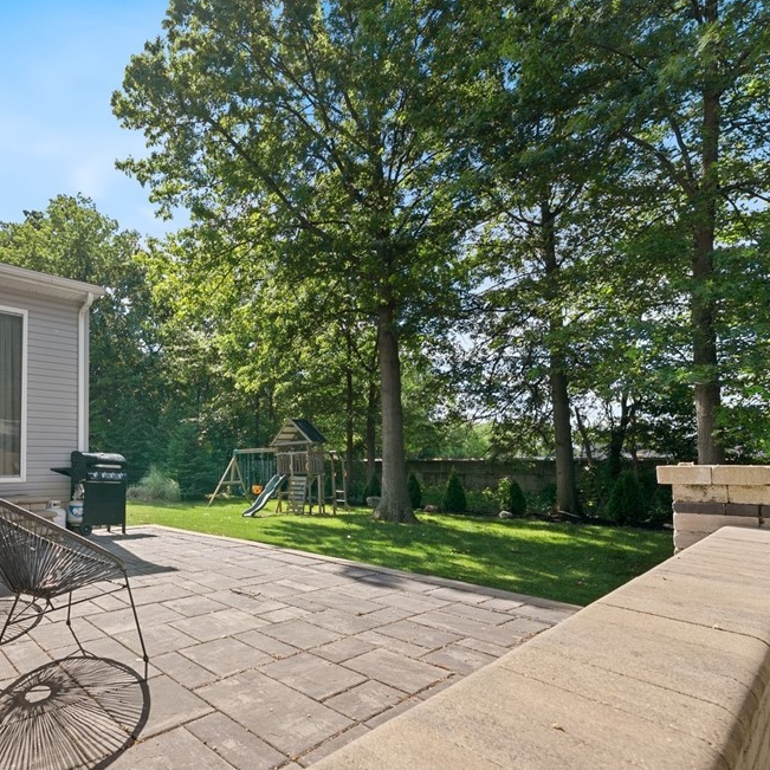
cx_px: 143
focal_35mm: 17
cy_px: 358
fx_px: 428
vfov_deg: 83.8
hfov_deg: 74.1
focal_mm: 12
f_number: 6.3
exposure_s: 1/60
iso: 125
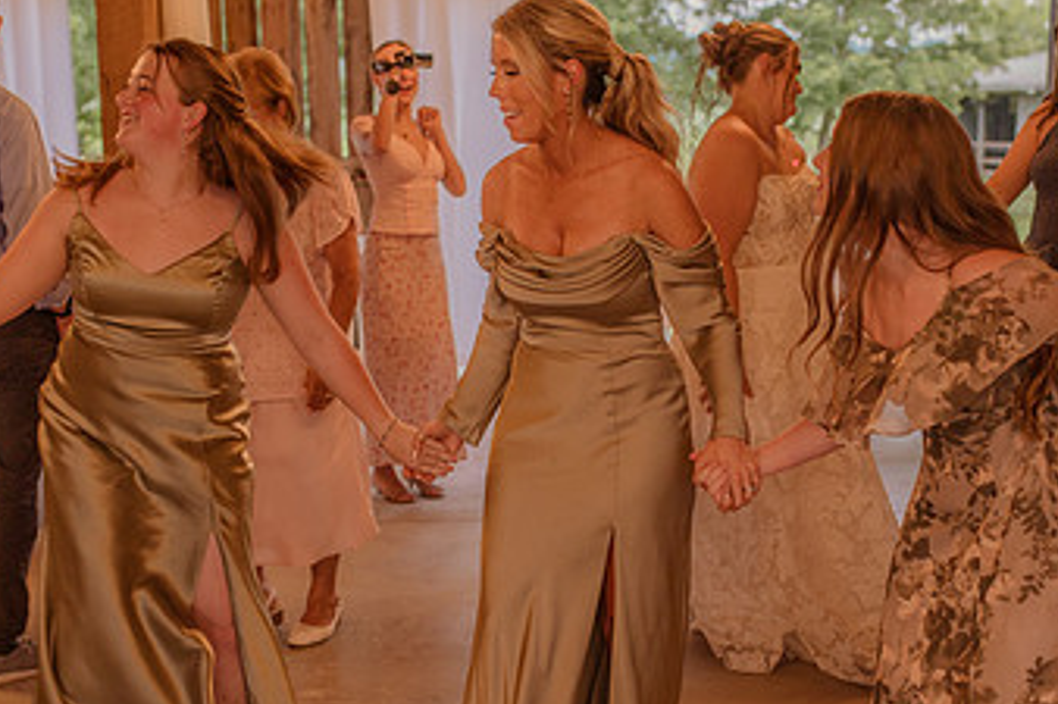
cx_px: 588
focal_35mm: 60
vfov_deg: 22.5
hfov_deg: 33.4
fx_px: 1762
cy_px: 444
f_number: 2.5
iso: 640
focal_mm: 35
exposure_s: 1/200
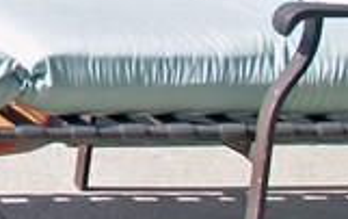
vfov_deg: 5.2
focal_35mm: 243
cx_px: -677
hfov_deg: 7.6
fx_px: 2307
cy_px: -416
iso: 100
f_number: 7.1
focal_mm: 18
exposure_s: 1/160
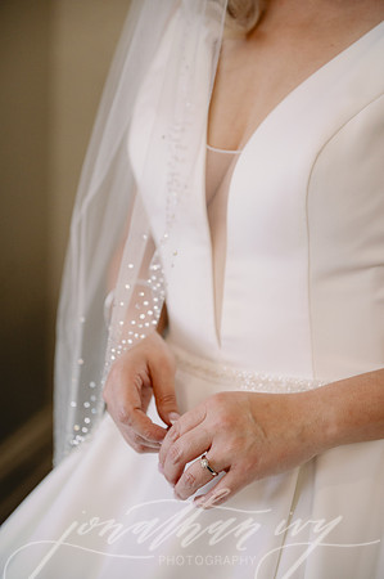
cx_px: 192
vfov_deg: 28.9
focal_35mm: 70
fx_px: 1123
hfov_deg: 19.4
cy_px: 290
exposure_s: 1/640
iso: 1600
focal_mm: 70
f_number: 2.8
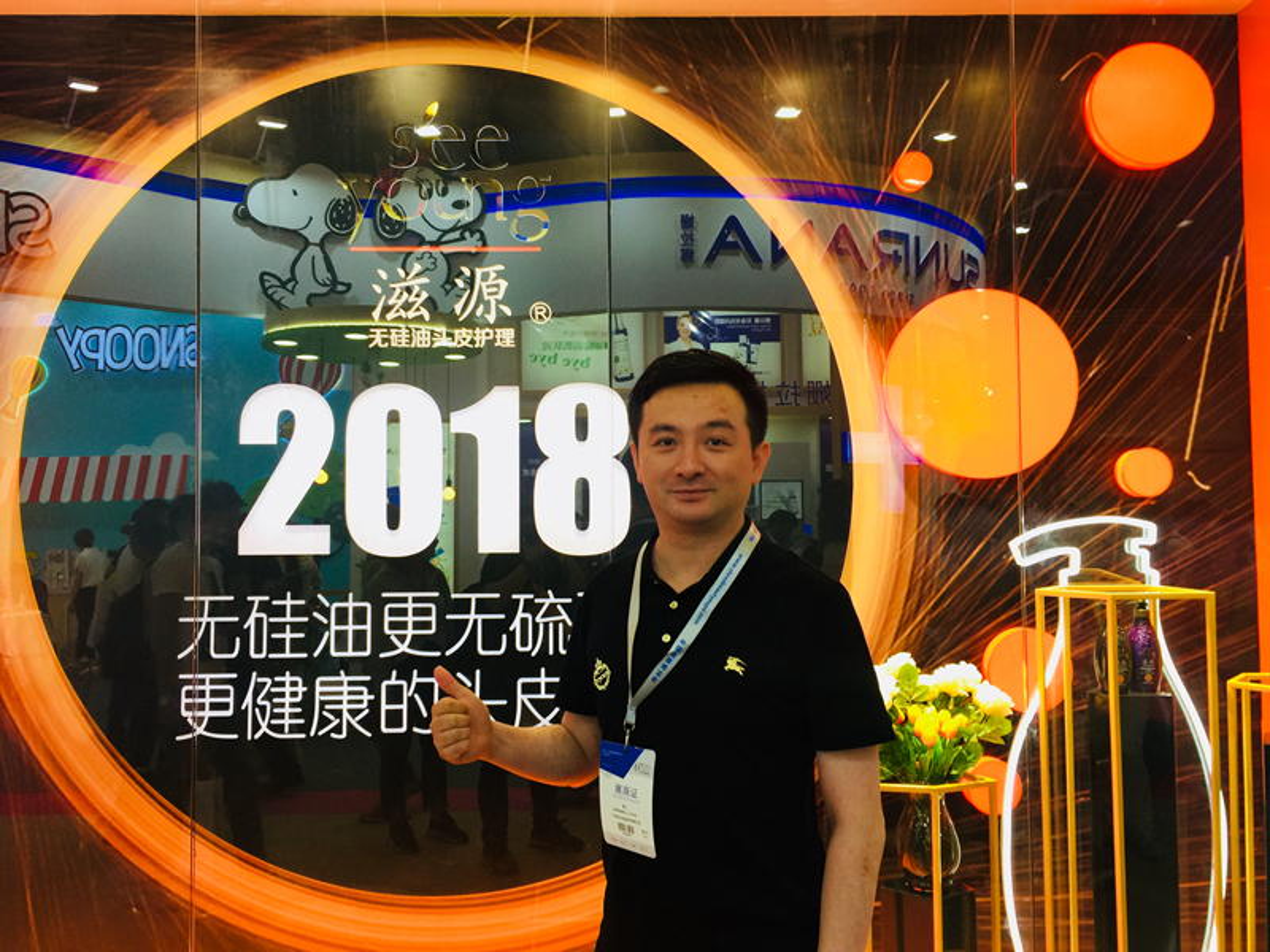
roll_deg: -1.3
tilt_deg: +1.7
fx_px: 1064
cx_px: 635
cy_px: 476
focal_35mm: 29
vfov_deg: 48.2
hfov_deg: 61.7
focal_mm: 4.15
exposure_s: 1/33
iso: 32
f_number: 2.2
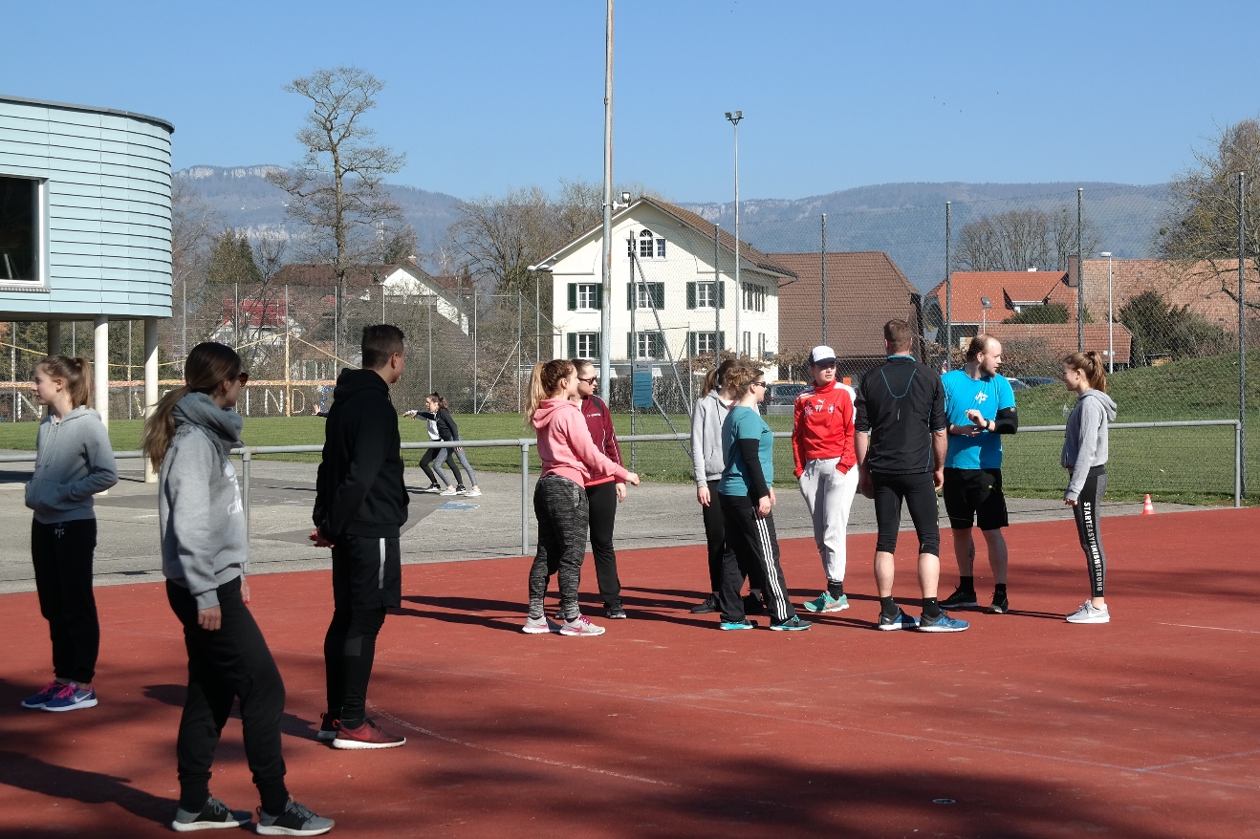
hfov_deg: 29.6
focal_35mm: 68
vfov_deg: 20.0
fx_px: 2379
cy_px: 343
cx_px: 754
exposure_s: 1/320
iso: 100
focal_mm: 37
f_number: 7.1
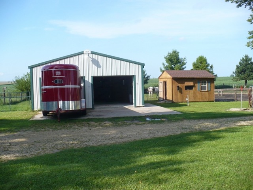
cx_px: 126
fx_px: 270
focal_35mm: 37
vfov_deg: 38.7
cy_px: 95
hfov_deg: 50.1
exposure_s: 1/800
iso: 100
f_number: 2.8
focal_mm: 6.1
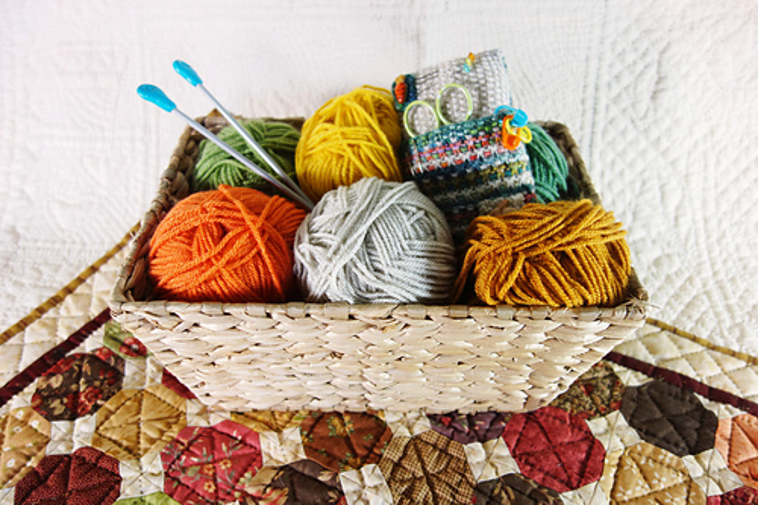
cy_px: 252
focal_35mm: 28
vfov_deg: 46.4
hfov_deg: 65.5
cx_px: 379
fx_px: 589
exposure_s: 1/80
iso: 125
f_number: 1.8
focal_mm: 10.4
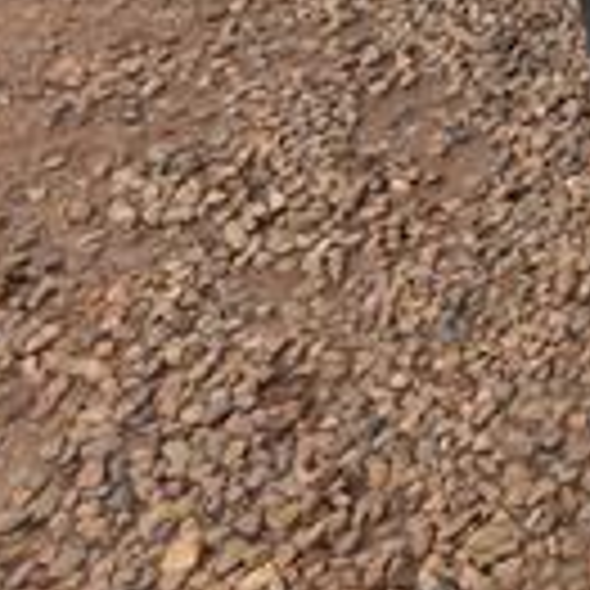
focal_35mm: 78
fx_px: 1504
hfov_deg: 17.7
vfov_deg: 19.8
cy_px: -248
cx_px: 1072
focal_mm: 6.3
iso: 80
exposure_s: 1/1228
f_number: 1.7
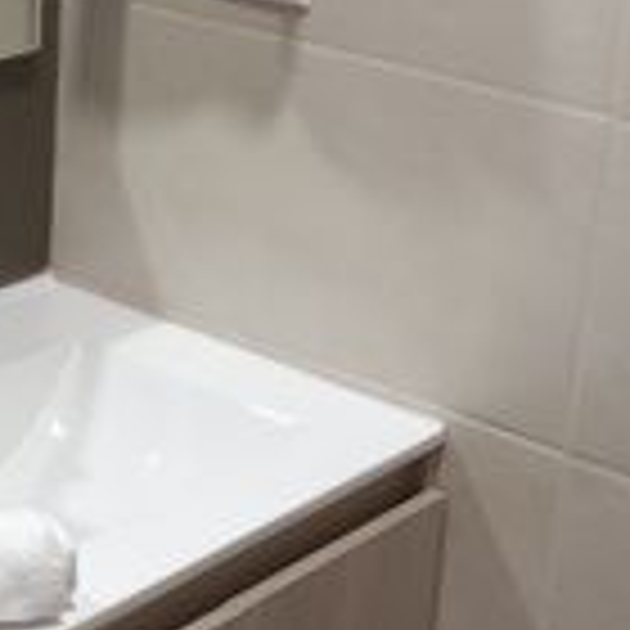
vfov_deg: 16.6
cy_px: 234
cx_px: -61
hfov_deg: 16.1
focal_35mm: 105
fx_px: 2162
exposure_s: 1/25
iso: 320
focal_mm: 4.6
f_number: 1.8
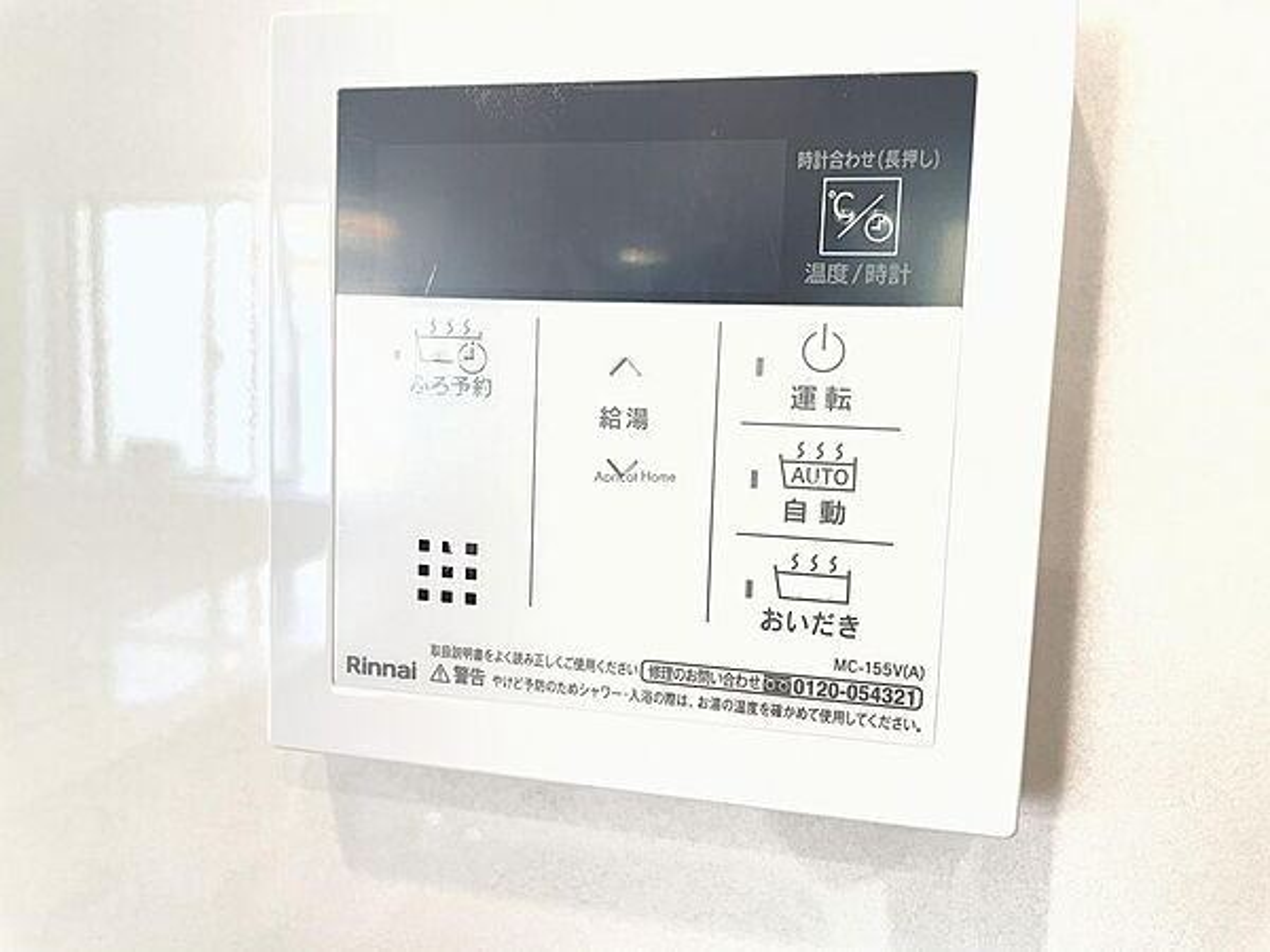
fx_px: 954
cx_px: 635
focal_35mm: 26
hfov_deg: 67.3
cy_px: 476
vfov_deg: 53.1
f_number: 1.6
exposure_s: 1/85
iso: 125
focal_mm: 4.2
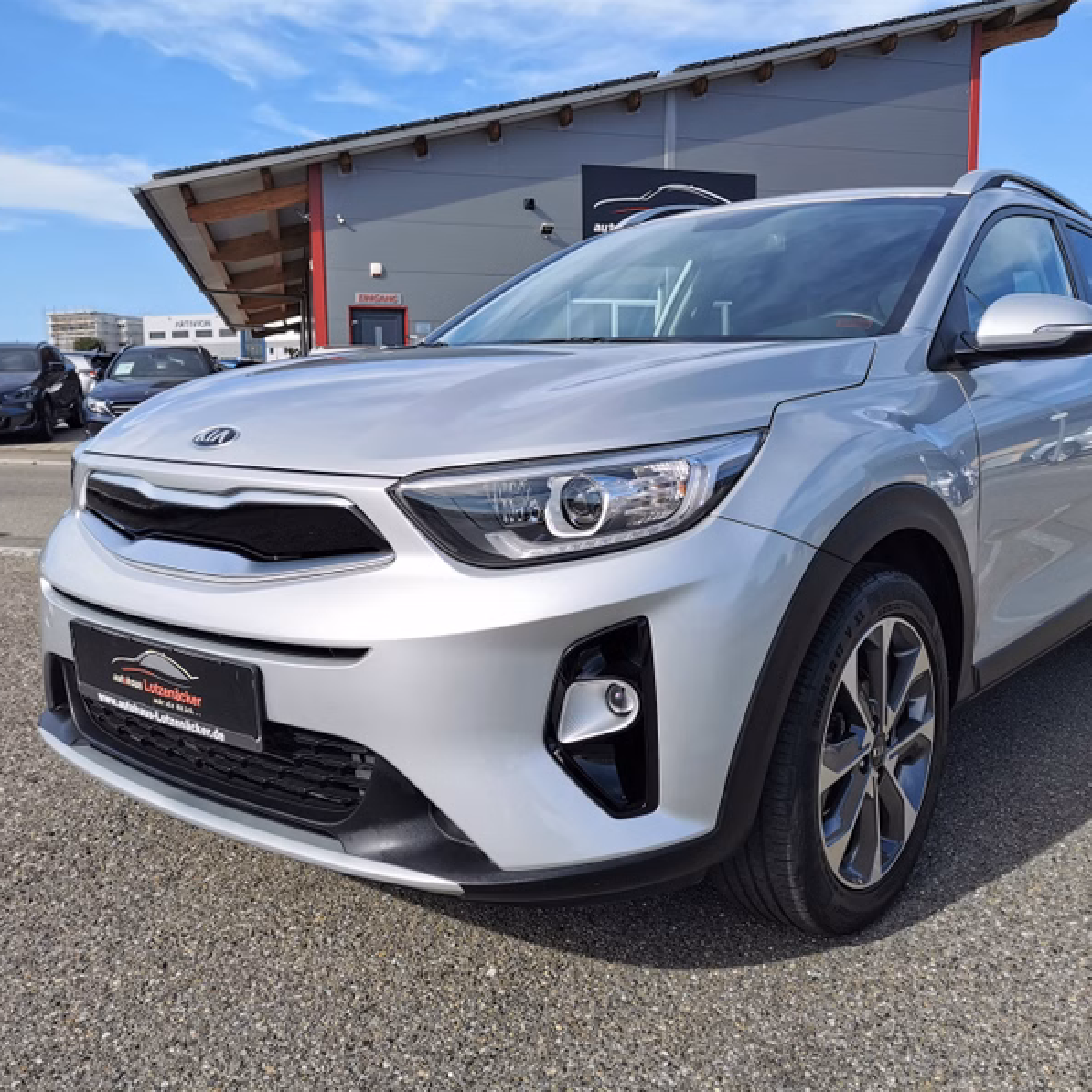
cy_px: 547
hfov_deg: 50.9
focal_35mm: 32
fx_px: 1142
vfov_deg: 51.1
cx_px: 631
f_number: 1.8
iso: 50
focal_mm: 5.58
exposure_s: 1/1905
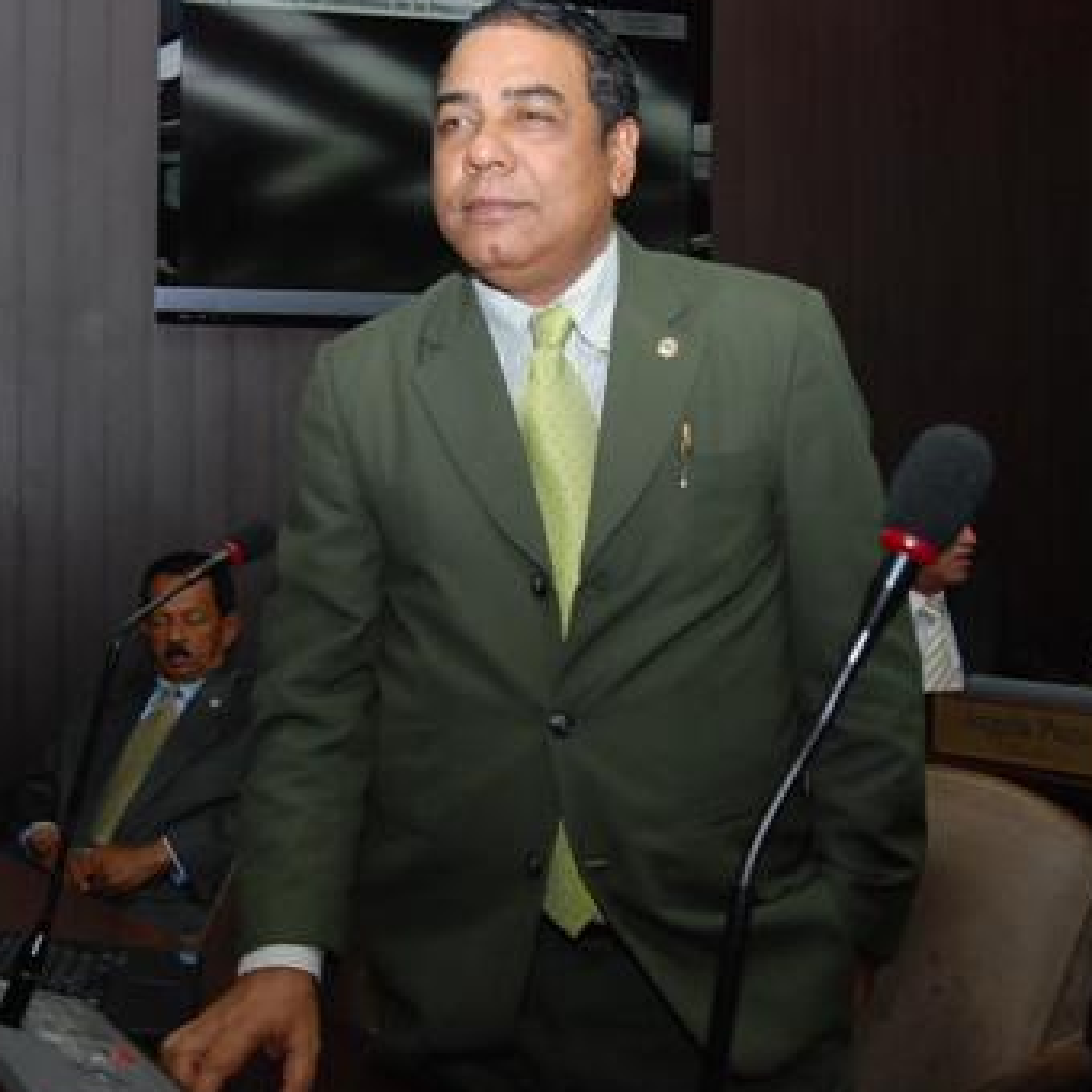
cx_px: 411
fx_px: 1713
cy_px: 533
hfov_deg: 35.2
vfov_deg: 35.4
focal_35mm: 48
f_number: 7.1
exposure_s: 1/125
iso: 800
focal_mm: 20
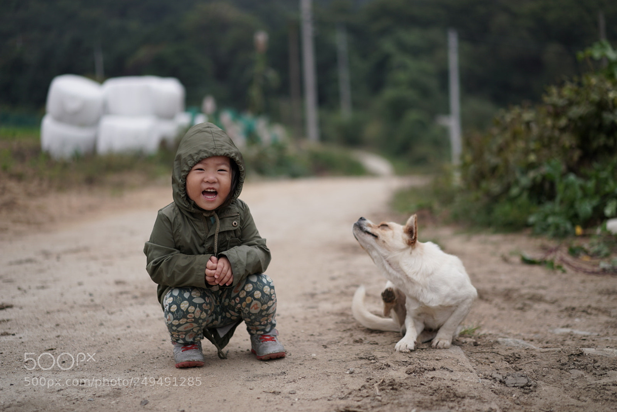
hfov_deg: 36.2
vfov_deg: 24.7
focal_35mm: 55
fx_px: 943
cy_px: 206
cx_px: 308
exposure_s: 1/800
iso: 100
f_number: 1.8
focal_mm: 55
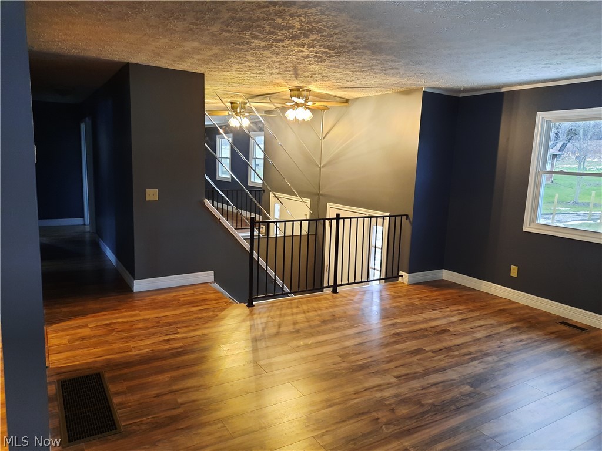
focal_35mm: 25
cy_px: 226
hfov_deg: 69.4
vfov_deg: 54.9
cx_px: 301
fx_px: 435
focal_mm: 4.6
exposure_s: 1/24
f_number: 2
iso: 320
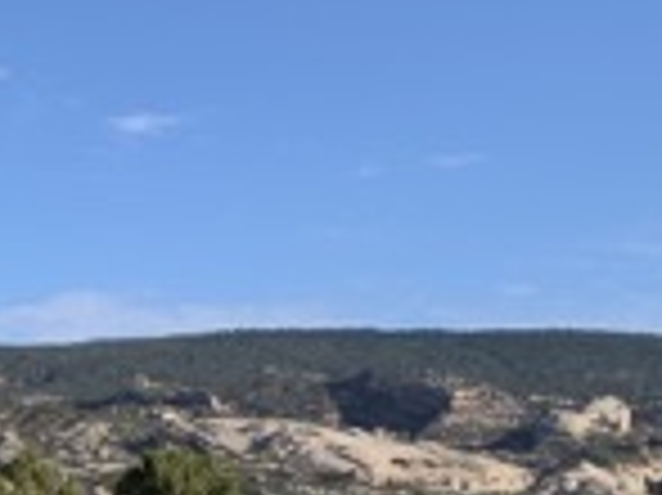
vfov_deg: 13.3
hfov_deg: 18.6
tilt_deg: -3.6
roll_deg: +1.2
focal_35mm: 106
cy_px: 680
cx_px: 306
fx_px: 2026
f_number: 1.8
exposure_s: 1/1880
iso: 25
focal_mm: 4.25
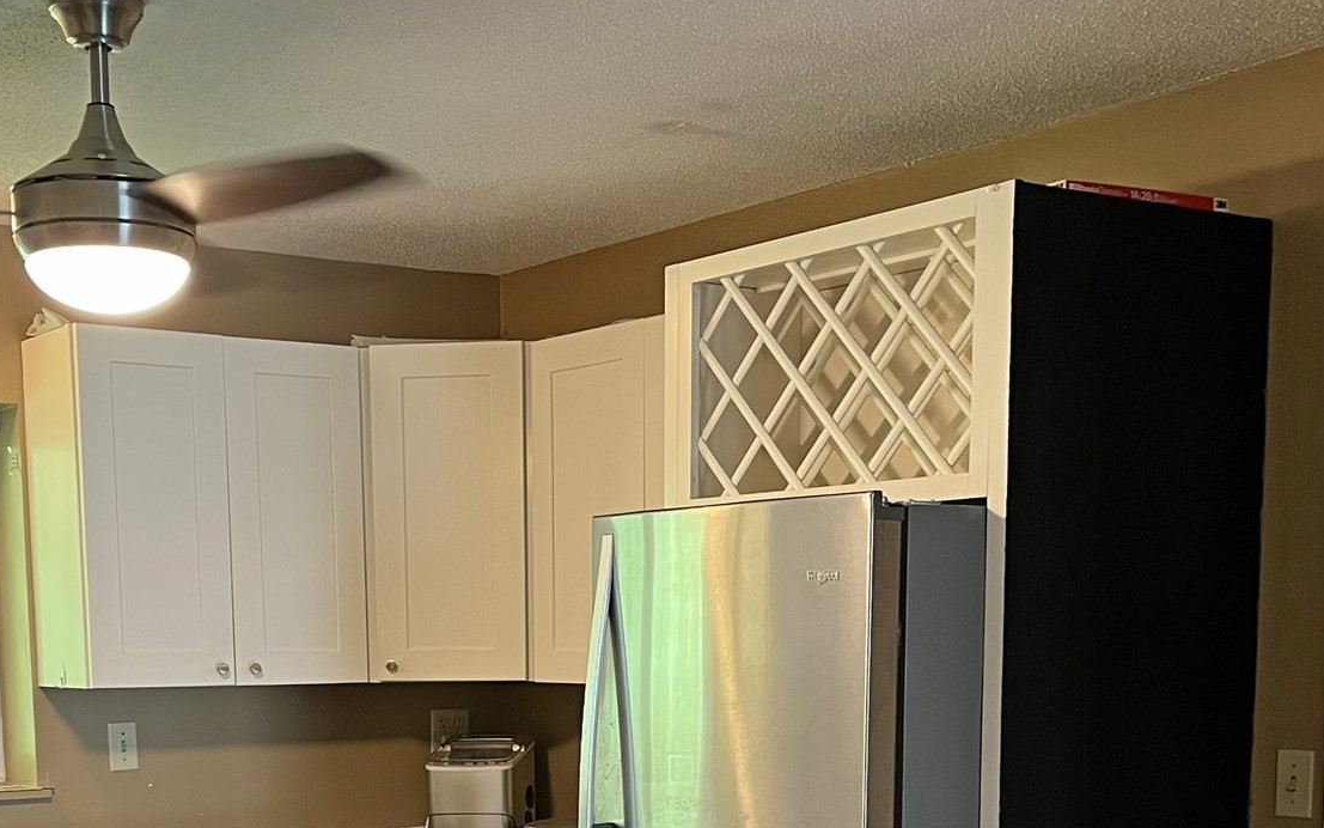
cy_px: 906
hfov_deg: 39.5
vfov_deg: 23.8
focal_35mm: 51
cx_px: 586
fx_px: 1840
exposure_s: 1/60
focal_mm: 5.1
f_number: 1.6
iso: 160
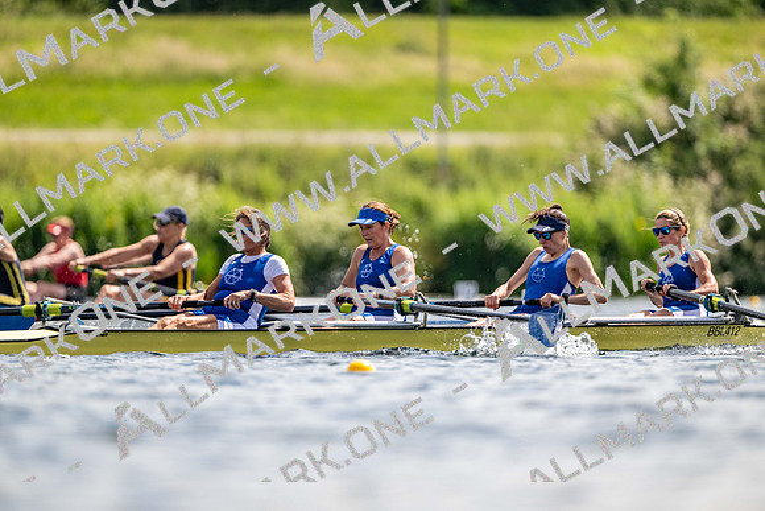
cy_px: 256
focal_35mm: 600
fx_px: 12752
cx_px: 382
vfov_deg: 2.3
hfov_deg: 3.4
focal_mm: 600
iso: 500
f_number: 4
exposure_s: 1/4000
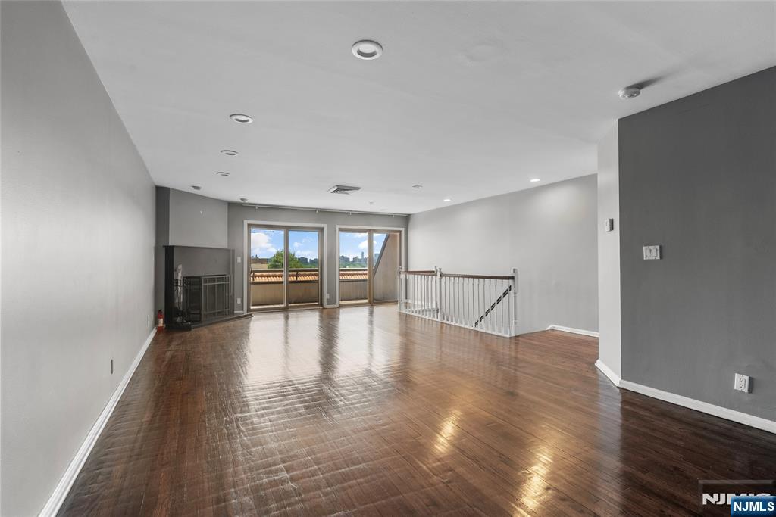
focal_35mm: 16
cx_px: 388
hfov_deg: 96.7
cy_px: 258
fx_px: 345
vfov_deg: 73.8
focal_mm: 16
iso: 250
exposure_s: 1/4
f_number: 9
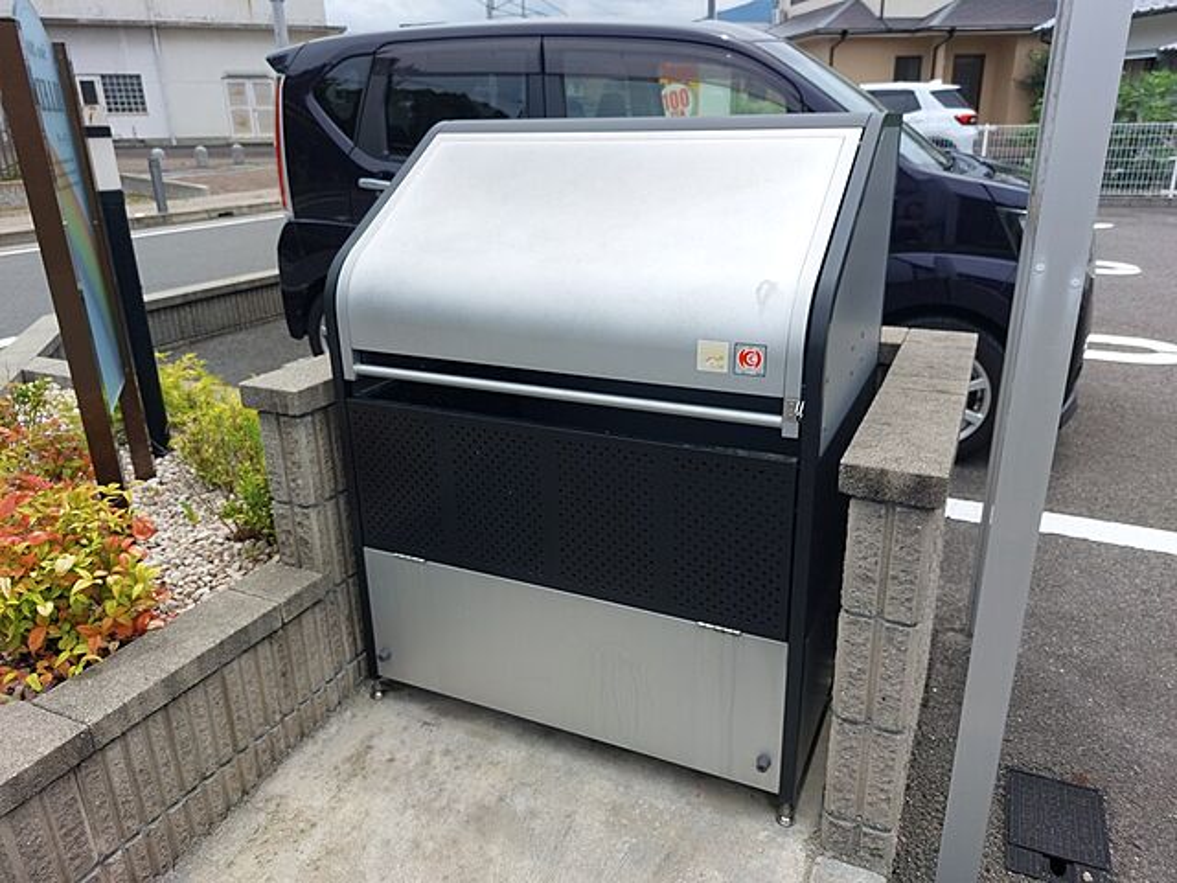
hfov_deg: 71.6
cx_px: 588
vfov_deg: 56.8
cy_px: 442
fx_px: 816
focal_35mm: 24
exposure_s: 1/881
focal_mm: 5.23
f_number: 1.8
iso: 25
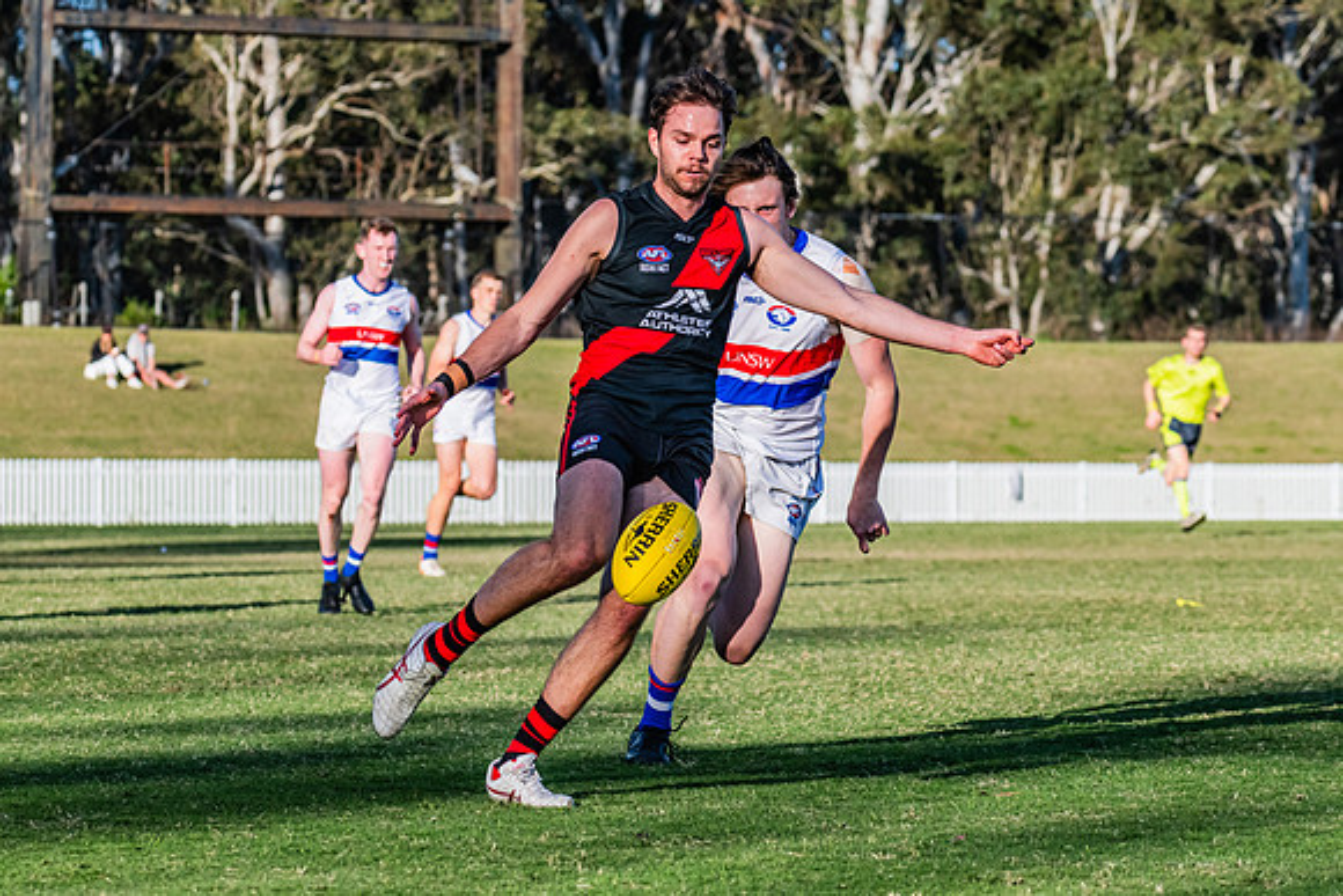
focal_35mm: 195
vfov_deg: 7.0
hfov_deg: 10.5
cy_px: 459
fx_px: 7288
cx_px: 660
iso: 800
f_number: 9
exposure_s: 1/1600
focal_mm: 170
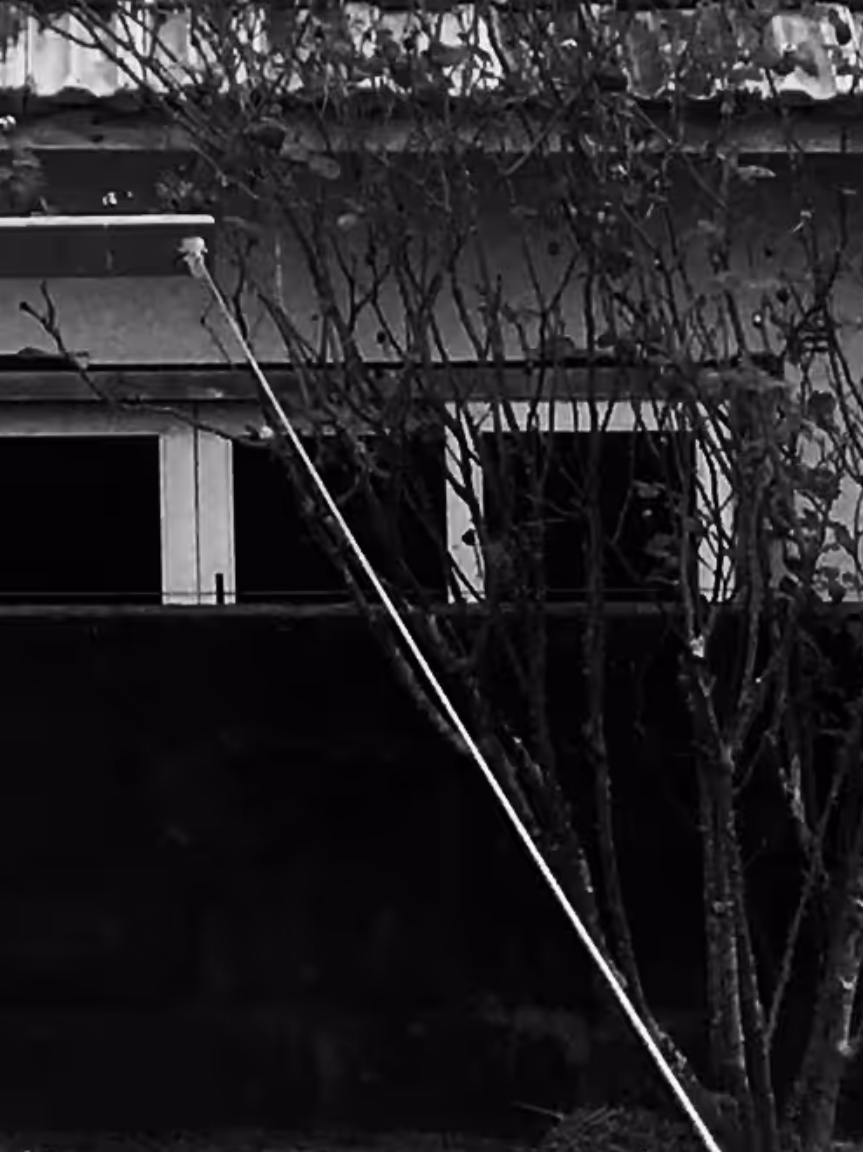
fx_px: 5889
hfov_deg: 8.3
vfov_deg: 10.7
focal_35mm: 177
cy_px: -711
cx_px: -274
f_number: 2.2
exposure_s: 1/270
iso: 25
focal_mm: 4.15
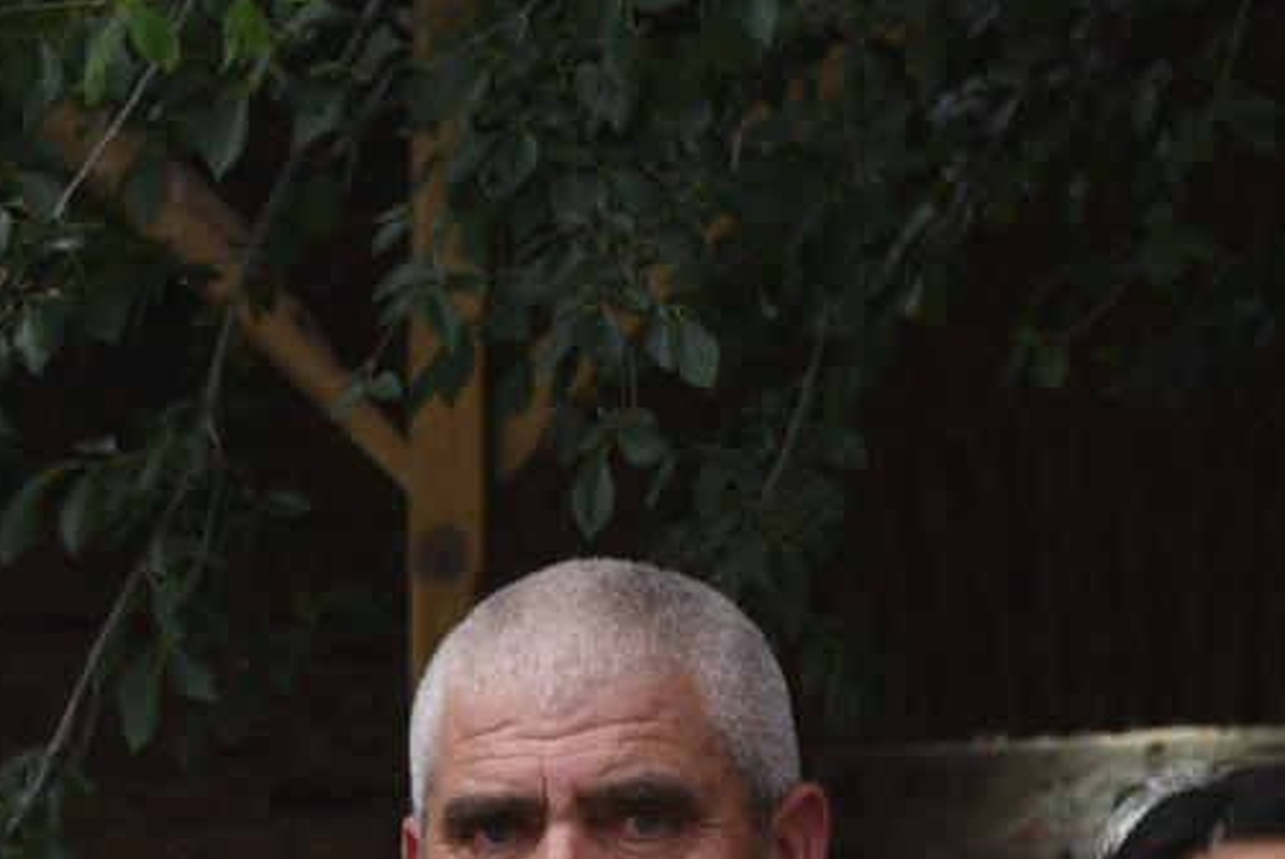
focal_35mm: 210
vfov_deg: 6.2
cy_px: 2141
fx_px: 7502
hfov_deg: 9.5
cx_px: -757
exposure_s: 1/100
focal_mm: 35
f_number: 5.6
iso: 200
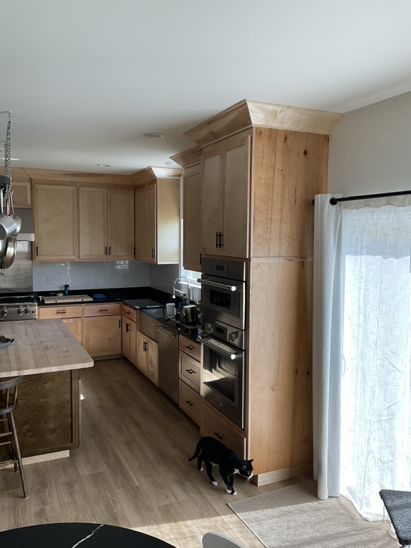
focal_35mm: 29
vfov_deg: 61.7
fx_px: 459
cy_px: 274
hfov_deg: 48.2
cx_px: 206
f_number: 1.8
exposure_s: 1/122
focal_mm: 3
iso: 25
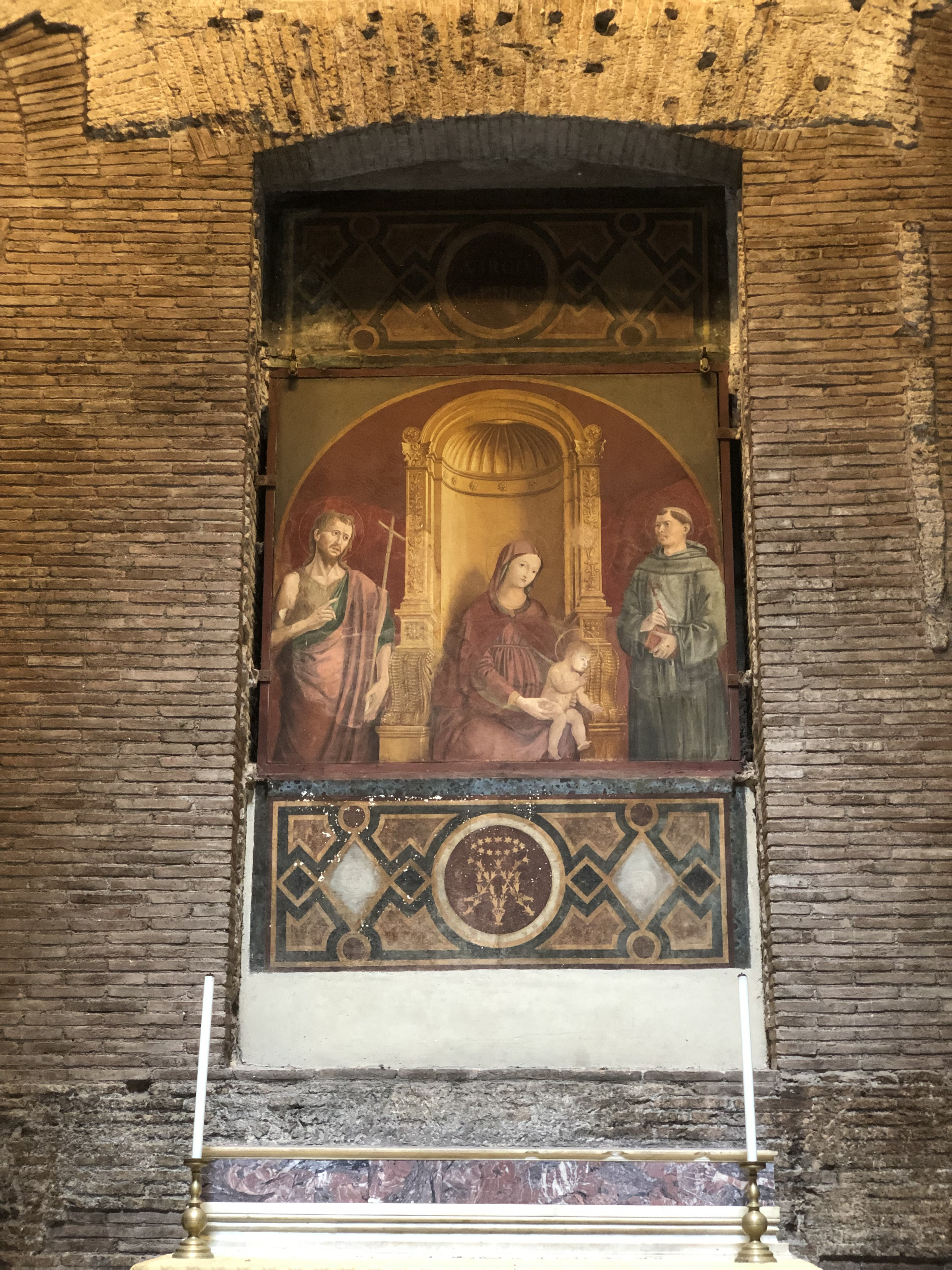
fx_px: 1907
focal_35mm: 52
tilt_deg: +14.3
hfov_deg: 28.0
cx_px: 476
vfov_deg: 36.8
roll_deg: +0.3
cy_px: 635
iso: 160
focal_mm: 6
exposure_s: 1/13
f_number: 2.4
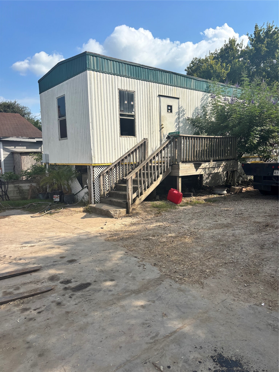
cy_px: 186
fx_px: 279
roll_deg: -0.2
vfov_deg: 67.3
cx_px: 140
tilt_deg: -4.8
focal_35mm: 26
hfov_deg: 53.1
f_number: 1.6
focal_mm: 5.96
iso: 50
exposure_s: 1/3534
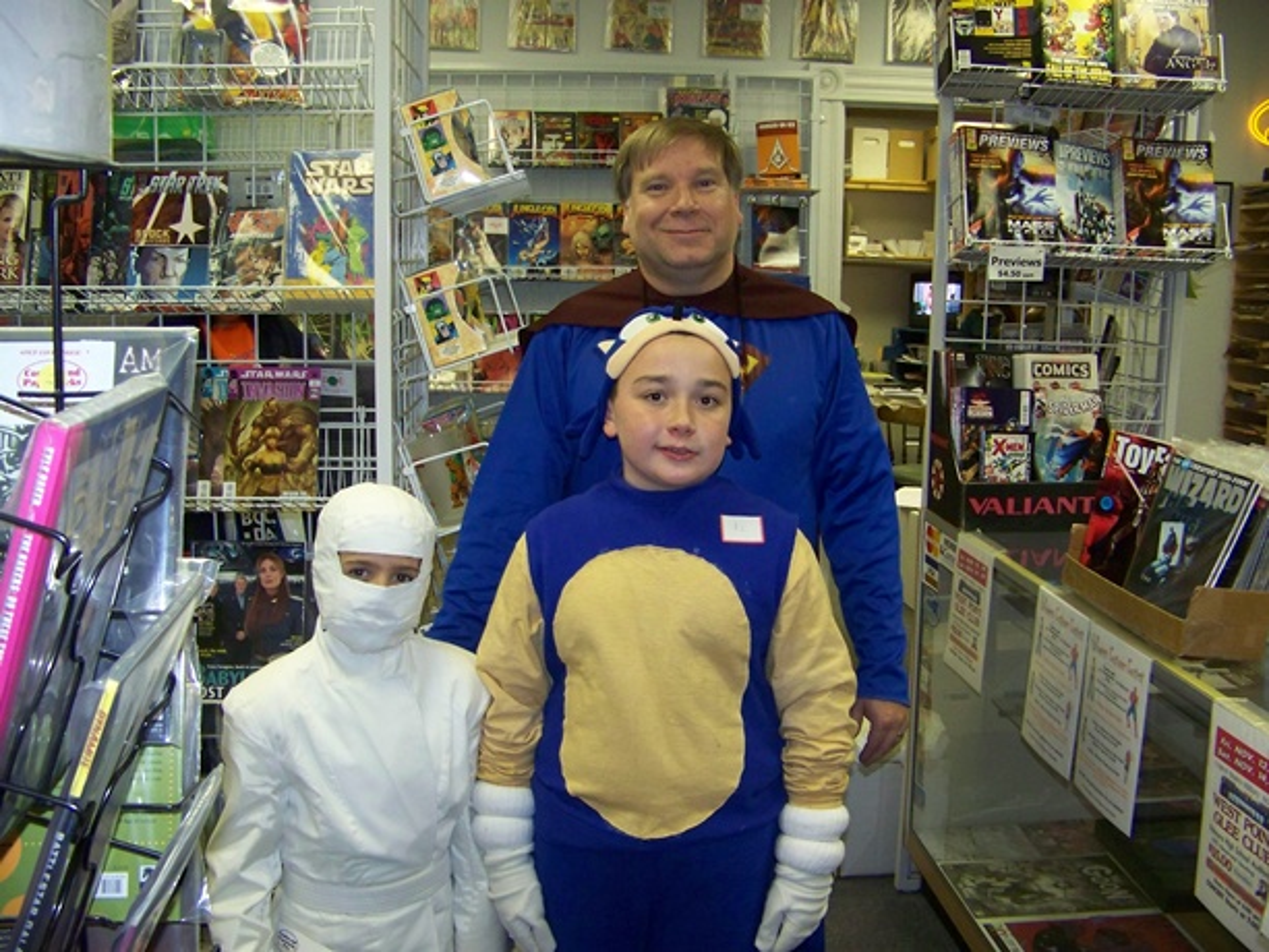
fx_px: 1320
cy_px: 476
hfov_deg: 51.3
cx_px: 634
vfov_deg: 39.7
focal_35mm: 36
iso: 200
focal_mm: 5.85
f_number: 2.8
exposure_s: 1/30
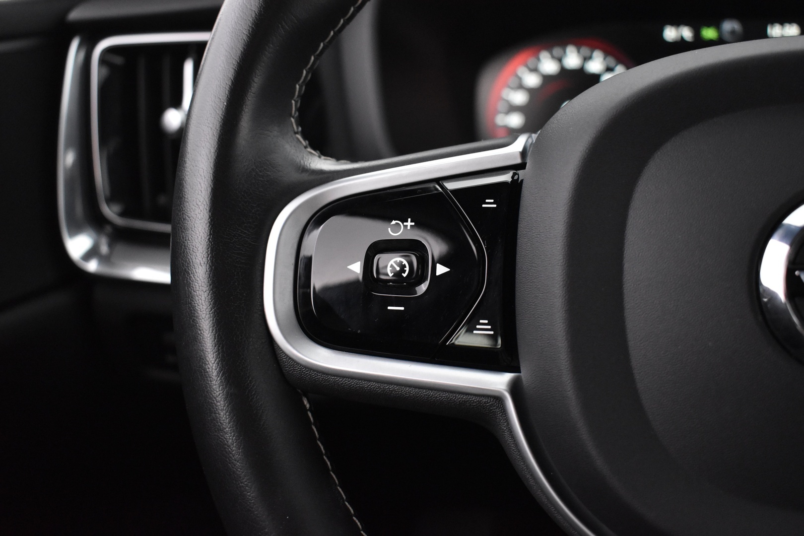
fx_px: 904
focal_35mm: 40
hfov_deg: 47.9
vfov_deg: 33.0
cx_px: 402
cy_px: 268
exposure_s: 1/30
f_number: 4
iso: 3200
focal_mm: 27
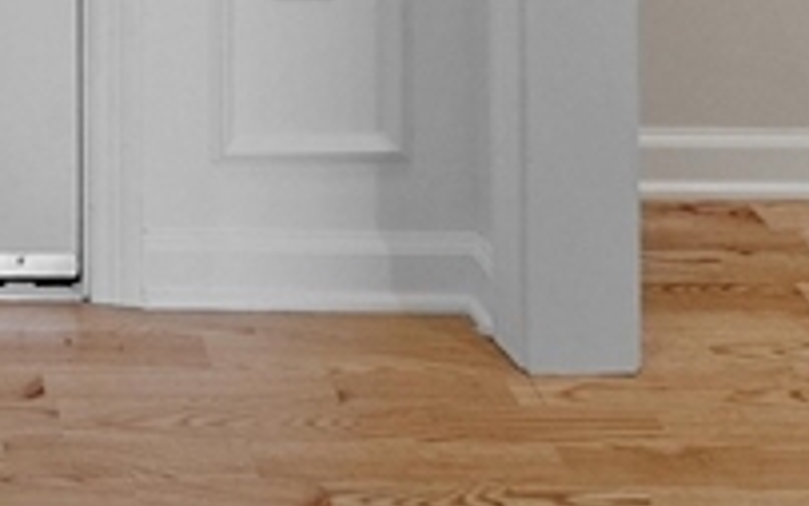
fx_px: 1698
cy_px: -683
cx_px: -143
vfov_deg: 13.1
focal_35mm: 77
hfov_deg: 24.5
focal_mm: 10
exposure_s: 1/1.25
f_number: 8
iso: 320
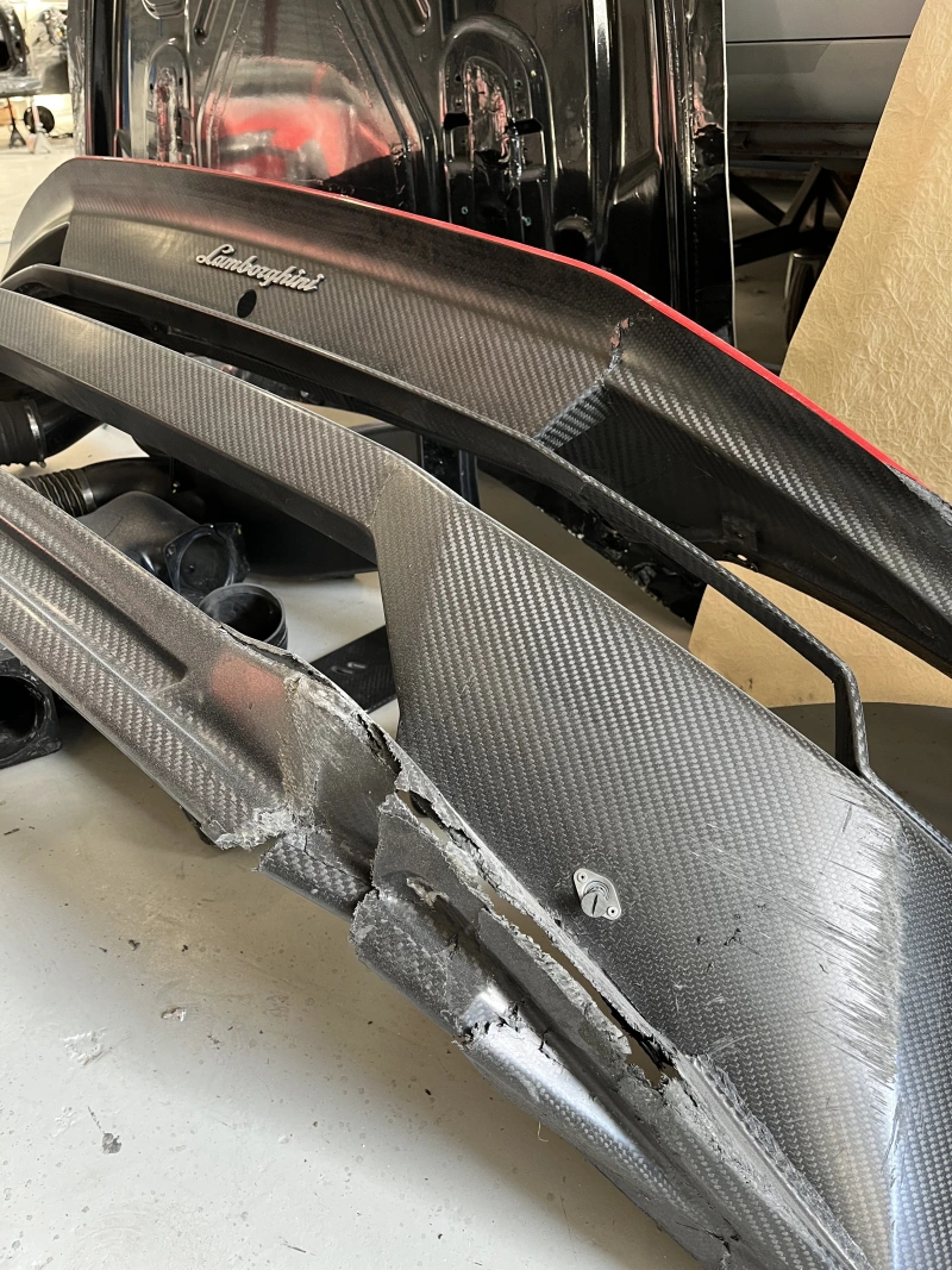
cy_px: 635
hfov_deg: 53.1
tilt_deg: -31.8
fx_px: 954
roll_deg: +1.7
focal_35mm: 26
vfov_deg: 67.3
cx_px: 476
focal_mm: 5.1
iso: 125
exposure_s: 1/50
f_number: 1.6
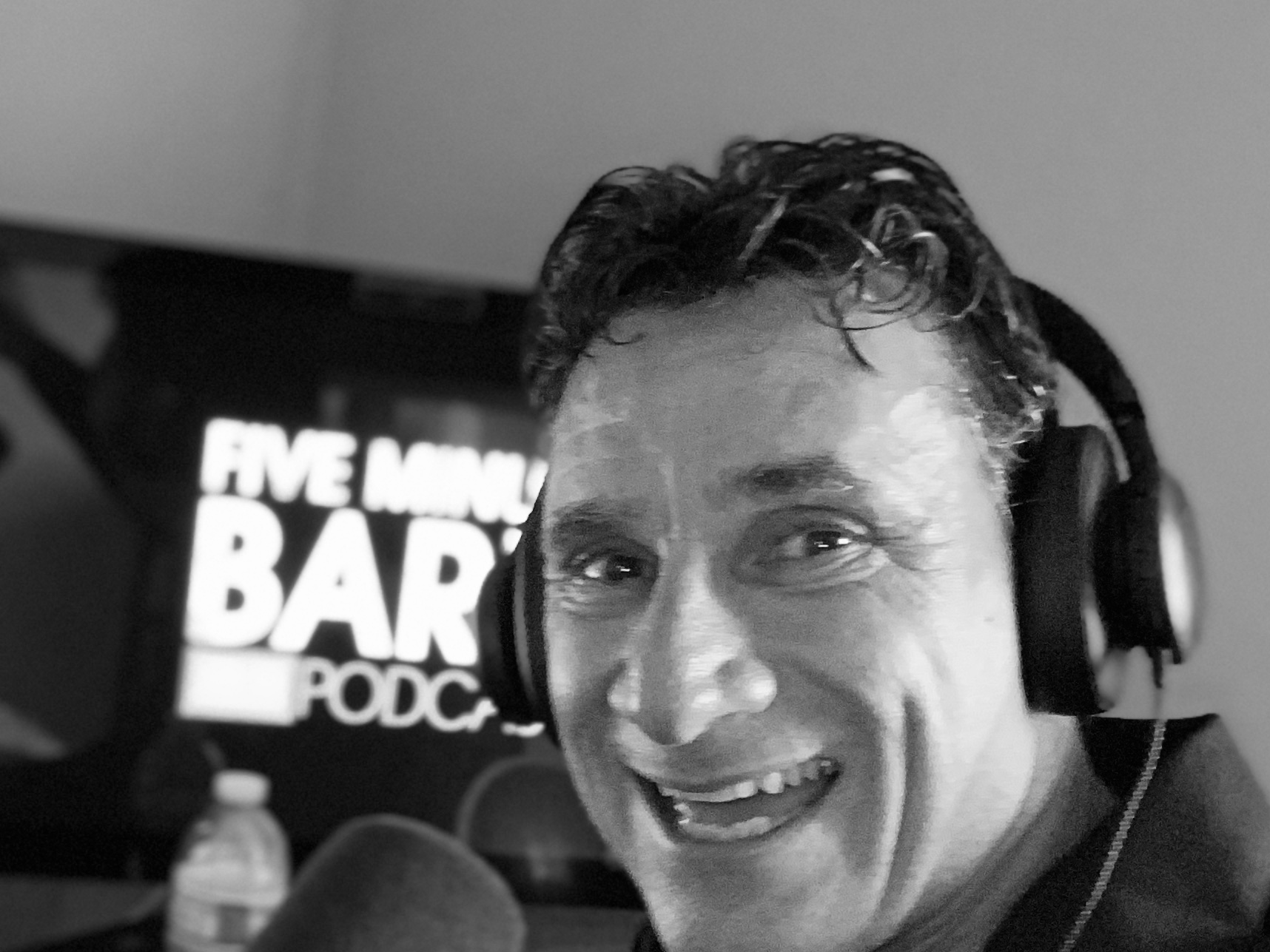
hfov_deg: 34.9
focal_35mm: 54
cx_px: 355
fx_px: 1981
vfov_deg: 26.7
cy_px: 715
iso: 250
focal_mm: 2.71
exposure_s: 1/30
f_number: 2.2
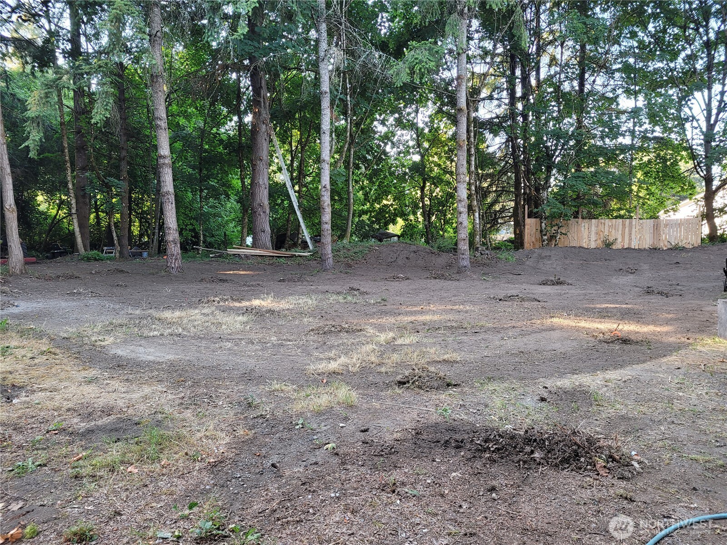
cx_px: 364
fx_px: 546
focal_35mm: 26
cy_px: 272
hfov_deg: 67.3
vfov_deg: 53.1
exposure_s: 1/119
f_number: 1.8
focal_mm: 5.4
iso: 125
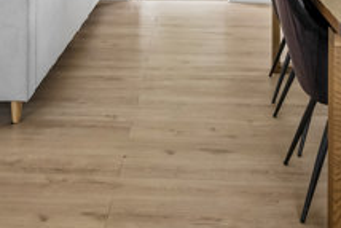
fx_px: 673
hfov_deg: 28.4
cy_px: -135
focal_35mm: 71
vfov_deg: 17.0
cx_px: 177
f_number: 7.1
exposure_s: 1/500
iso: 1000
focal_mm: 19
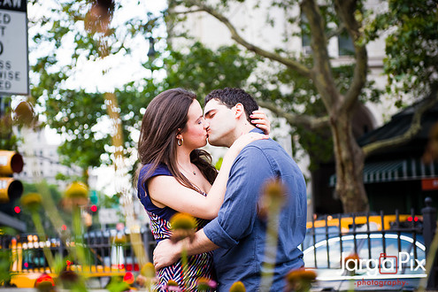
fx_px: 998
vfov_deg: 16.6
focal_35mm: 82
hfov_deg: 24.8
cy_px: 128
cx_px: 200
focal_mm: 70
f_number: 3.2
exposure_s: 1/500
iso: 400
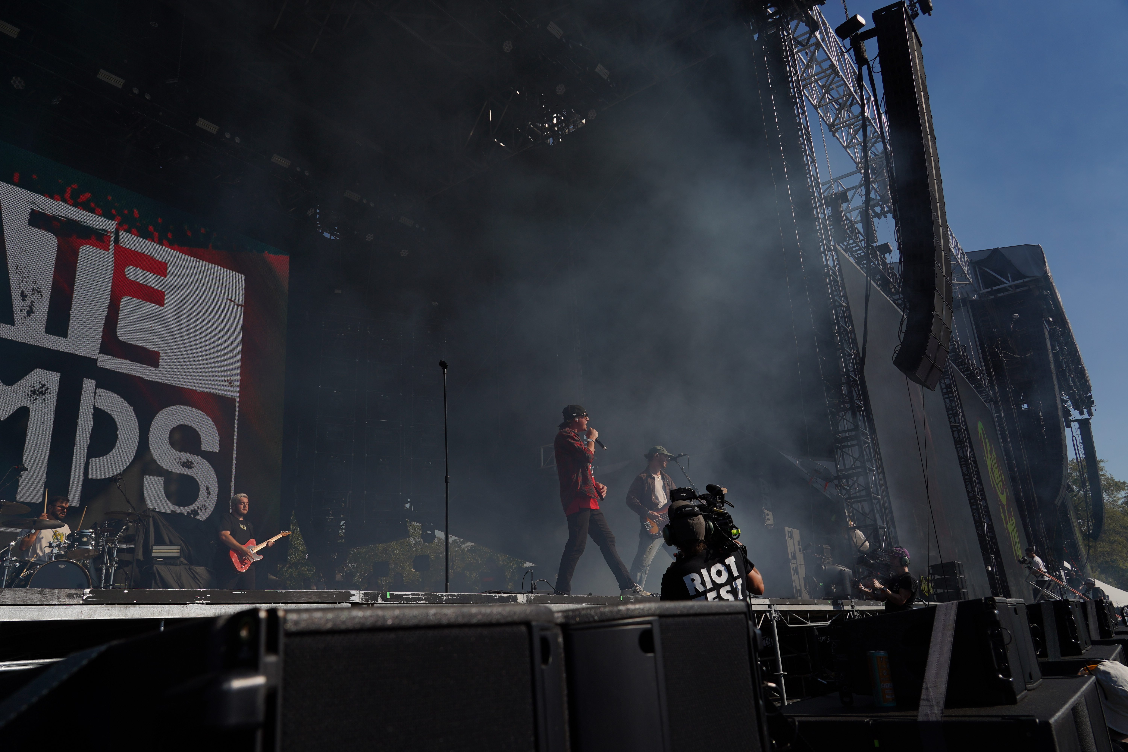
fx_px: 783
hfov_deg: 71.5
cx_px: 564
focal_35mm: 25
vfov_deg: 51.3
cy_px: 376
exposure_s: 1/800
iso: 100
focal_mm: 25
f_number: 8
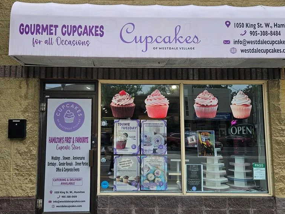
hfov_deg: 58.2
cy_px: 105
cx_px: 124
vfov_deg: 45.4
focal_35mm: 31
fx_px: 255
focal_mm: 5.4
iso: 32
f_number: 1.8
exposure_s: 1/538
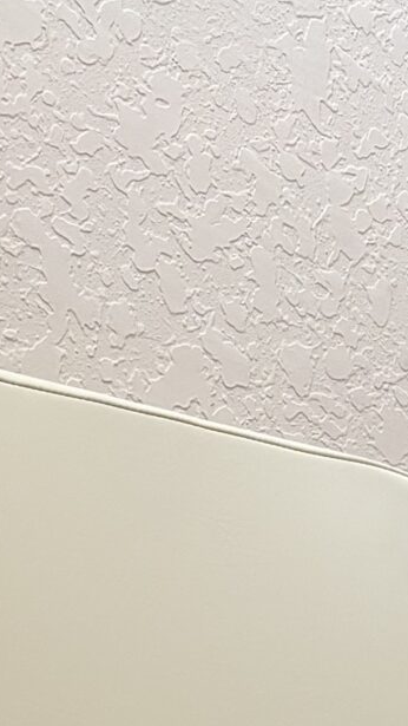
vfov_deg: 14.9
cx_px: 595
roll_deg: -0.7
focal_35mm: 118
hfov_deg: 10.0
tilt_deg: -7.9
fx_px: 2269
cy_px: 1445
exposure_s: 1/60
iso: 200
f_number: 1.6
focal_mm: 5.96
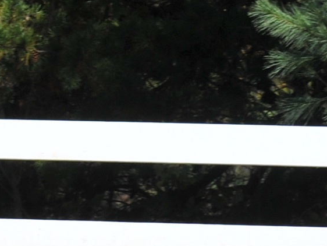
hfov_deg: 1.8
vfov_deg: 1.3
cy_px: -61
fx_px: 10516
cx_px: -476
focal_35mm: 1113
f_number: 7.1
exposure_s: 1/1000
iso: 250
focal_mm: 135
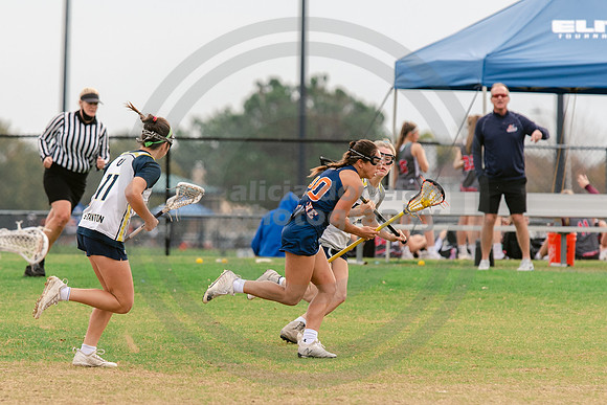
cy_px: 263
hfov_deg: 4.8
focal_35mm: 429
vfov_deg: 3.2
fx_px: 7241
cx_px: 254
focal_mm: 200
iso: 250
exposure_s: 1/1250
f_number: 3.5
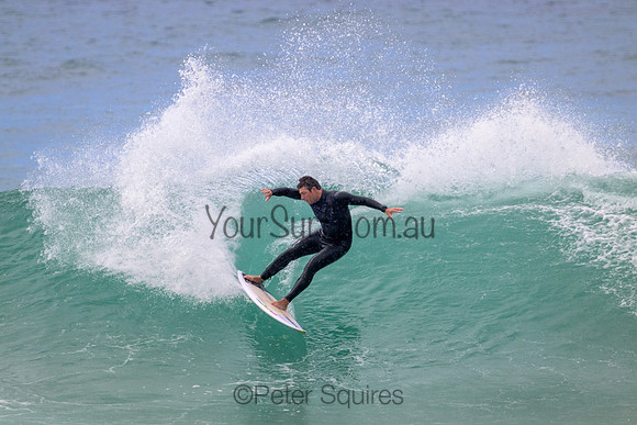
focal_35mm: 800
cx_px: 318
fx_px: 14158
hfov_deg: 2.6
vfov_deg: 1.7
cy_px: 212
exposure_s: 1/2000
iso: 1400
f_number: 11
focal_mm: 800
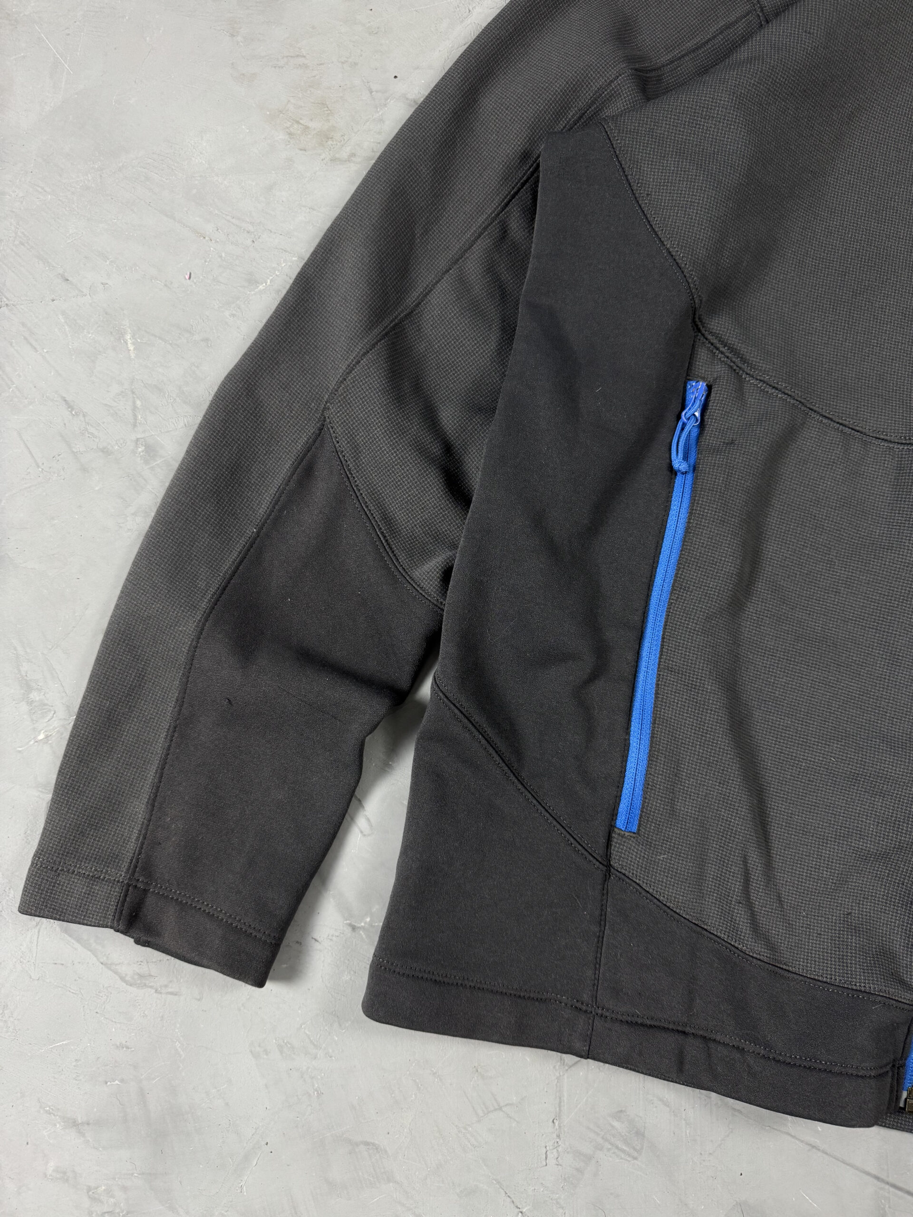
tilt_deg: -83.7
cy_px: 608
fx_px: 844
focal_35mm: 24
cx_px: 456
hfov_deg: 56.8
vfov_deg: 71.6
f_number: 1.78
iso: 200
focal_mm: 6.76
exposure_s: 1/60
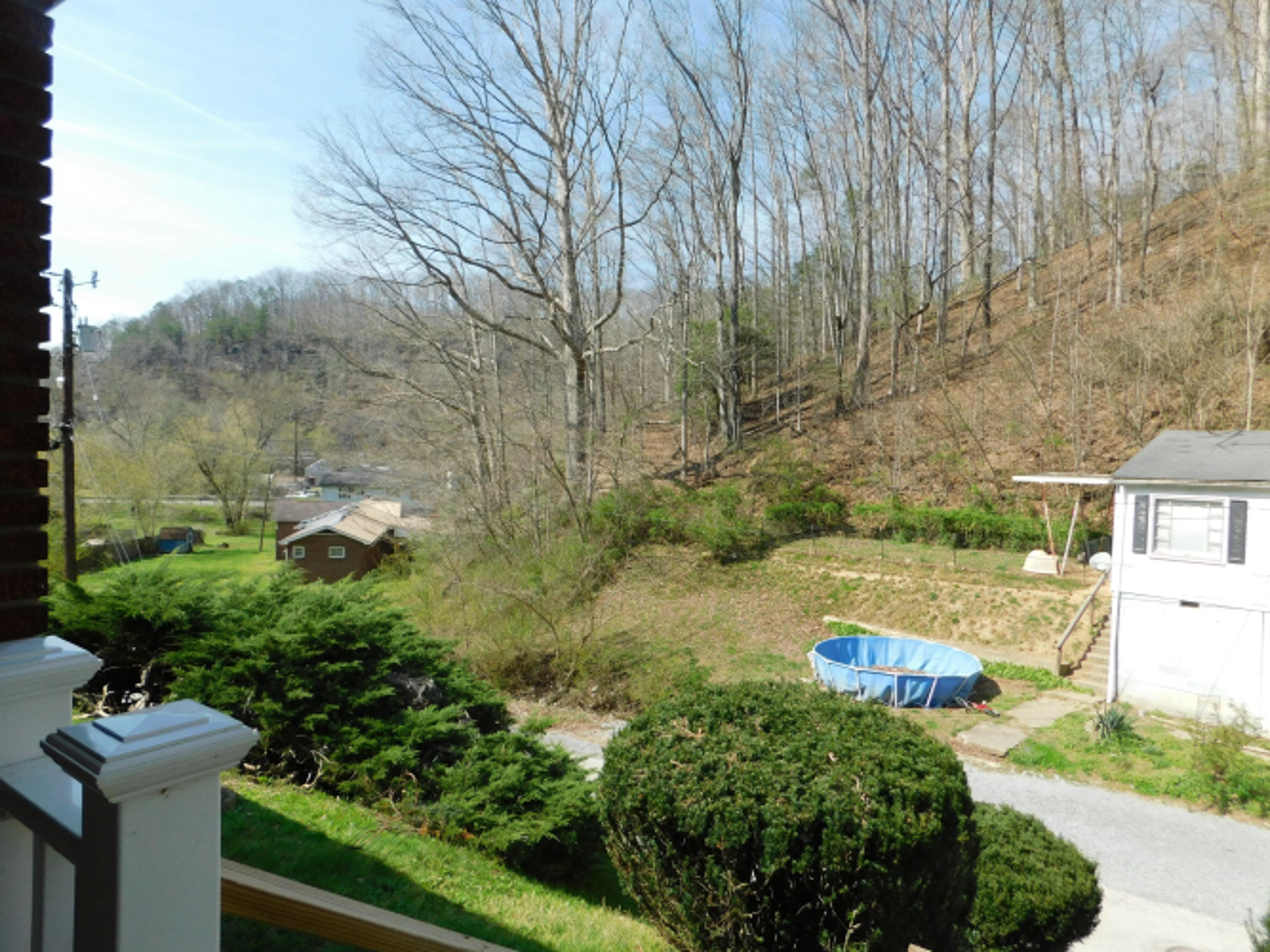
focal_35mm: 23
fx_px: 844
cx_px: 635
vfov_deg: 58.9
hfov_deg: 73.9
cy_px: 476
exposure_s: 1/1000
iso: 125
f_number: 3
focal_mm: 4
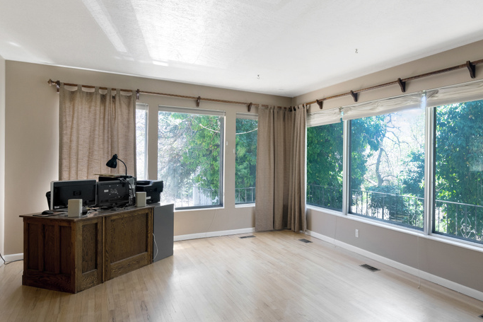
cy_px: 160
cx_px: 320
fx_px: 322
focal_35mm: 24
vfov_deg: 53.1
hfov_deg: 71.7
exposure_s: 1/2
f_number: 9
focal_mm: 16
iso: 400
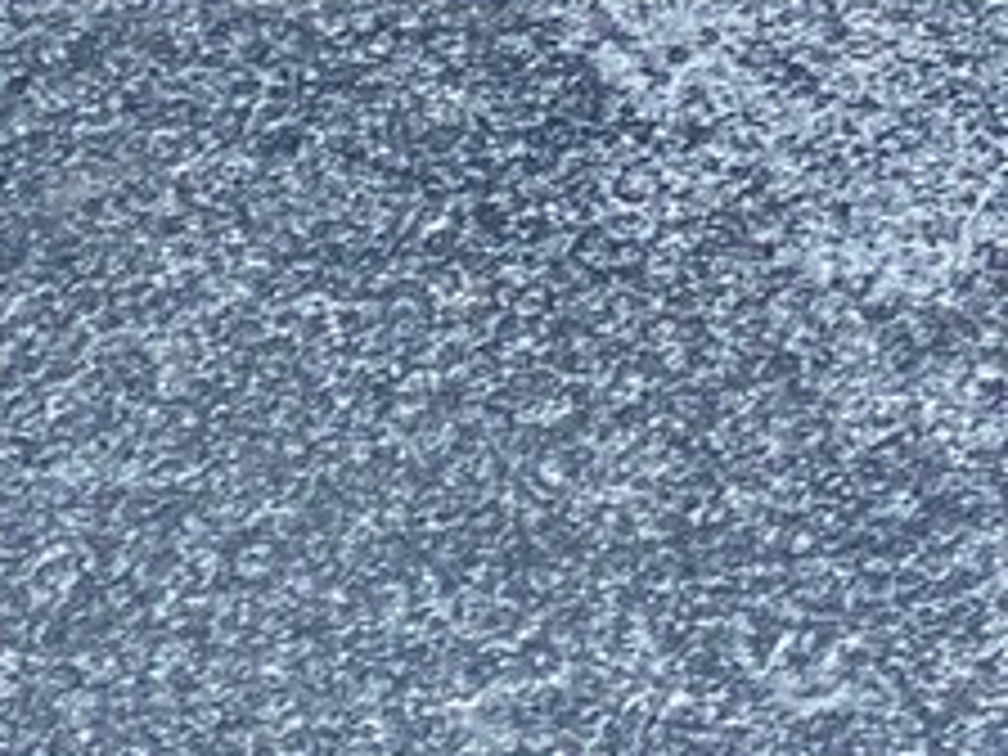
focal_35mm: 335
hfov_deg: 5.9
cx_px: -140
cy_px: -1508
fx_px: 9755
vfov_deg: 4.3
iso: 20
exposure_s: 1/361
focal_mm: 6
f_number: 2
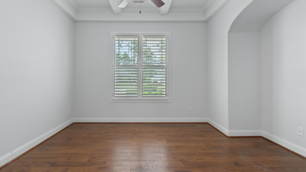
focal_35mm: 17
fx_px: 138
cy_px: 78
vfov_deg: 63.8
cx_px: 145
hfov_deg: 95.8
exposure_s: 1/3
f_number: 4.5
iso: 100
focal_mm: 10
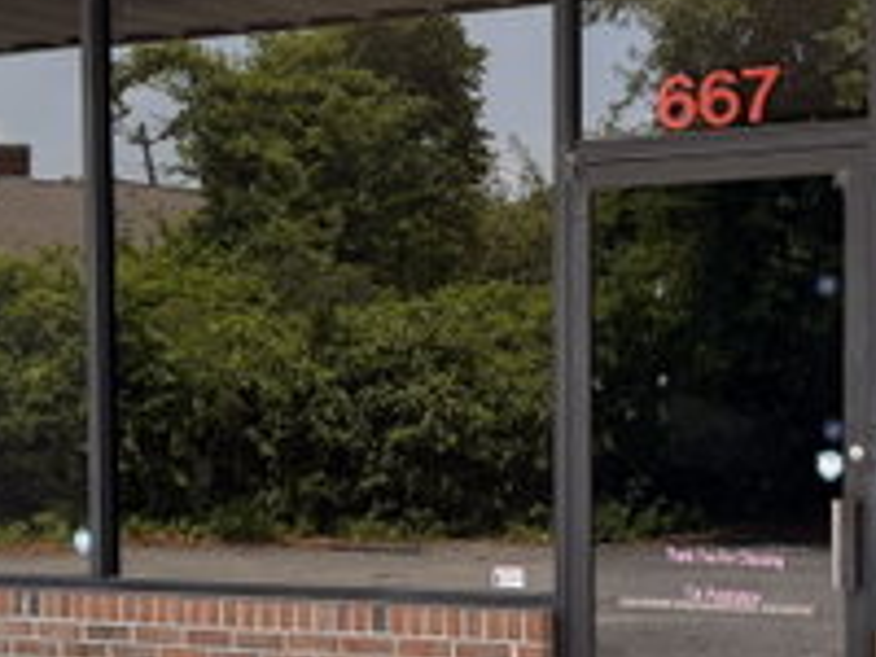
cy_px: 456
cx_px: 388
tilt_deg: -2.2
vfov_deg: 17.7
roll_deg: +1.9
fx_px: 2100
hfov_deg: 23.5
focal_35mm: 83
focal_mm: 5.96
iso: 64
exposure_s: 1/586
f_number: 1.6
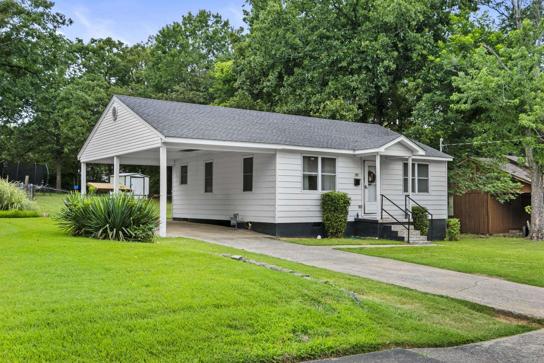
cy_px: 182
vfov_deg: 36.9
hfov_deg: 53.1
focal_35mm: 36
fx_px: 544
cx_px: 272
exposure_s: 1/60
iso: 400
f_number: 8
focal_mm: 24
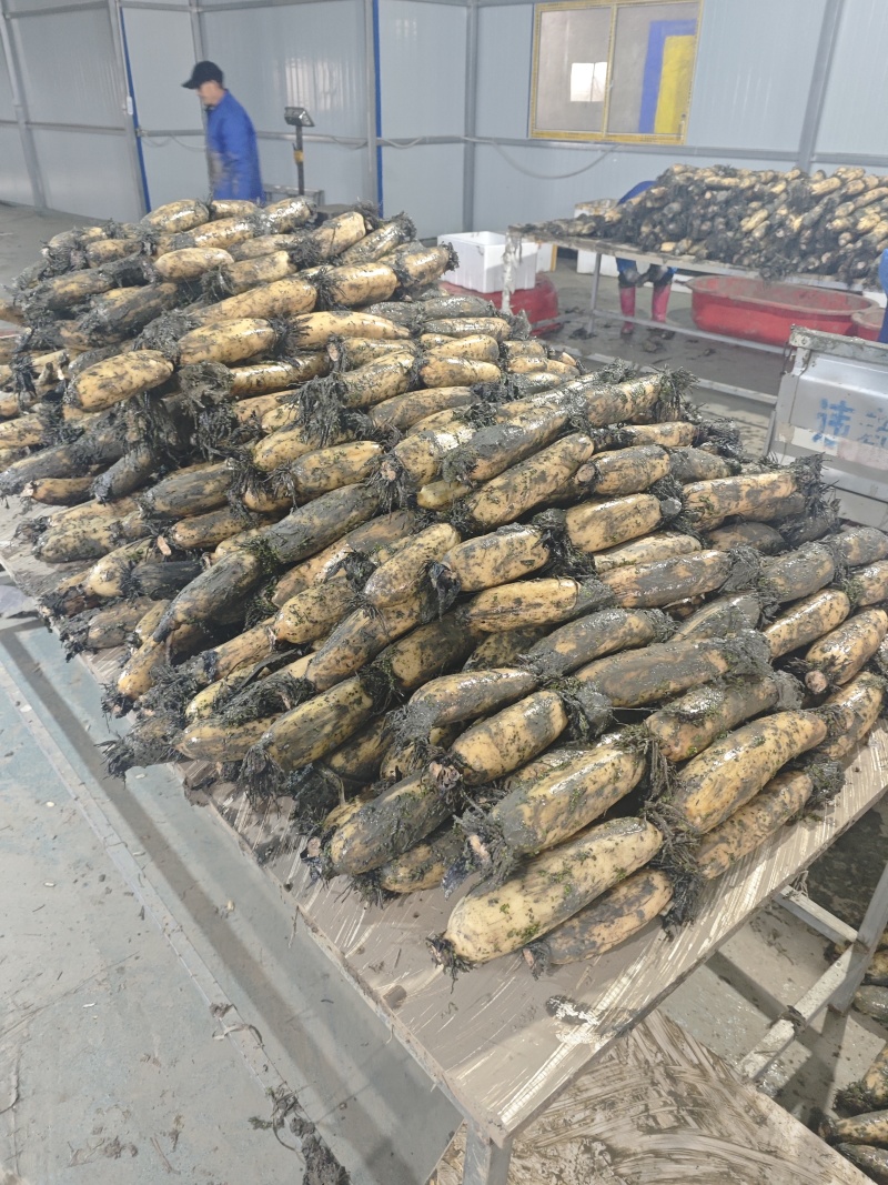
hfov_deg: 56.8
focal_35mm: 24
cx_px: 444
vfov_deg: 71.6
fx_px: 821
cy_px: 592
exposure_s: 1/33.3
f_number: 1.6
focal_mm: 5.84
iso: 1250
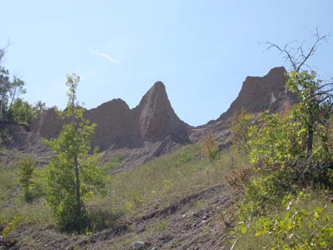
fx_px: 693
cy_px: 125
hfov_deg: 27.0
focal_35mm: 72
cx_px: 166
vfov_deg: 20.4
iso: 100
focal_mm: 15.3
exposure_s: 1/100
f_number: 10.4
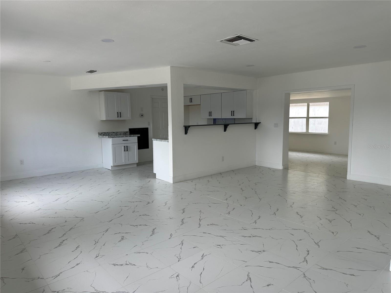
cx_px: 196
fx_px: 271
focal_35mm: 24
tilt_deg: -6.9
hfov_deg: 71.6
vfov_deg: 56.8
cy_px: 146
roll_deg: +0.5
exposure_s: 1/322
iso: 80
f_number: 1.78
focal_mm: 6.86
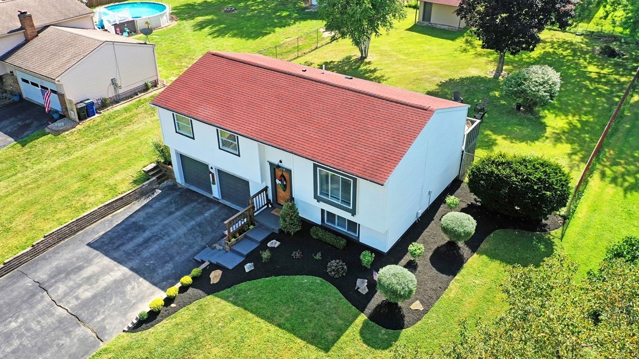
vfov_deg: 38.9
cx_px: 322
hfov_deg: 64.3
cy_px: 175
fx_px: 508
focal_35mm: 30
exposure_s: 1/320
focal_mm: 10.26
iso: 100
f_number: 5
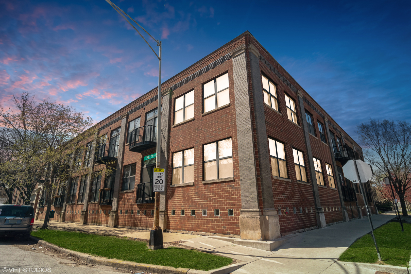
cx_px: 206
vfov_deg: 67.4
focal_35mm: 18
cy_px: 137
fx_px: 205
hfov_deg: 90.0
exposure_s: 1/500
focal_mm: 12
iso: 200
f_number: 8
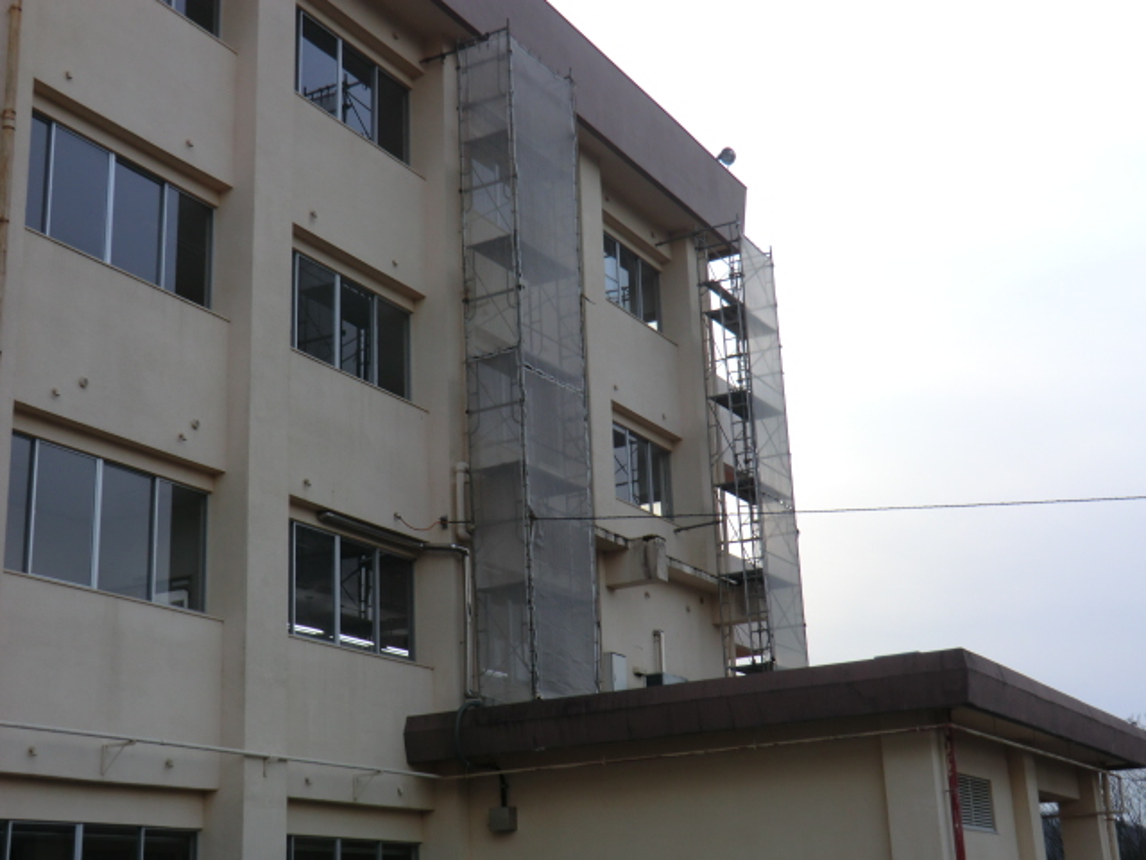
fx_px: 1556
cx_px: 573
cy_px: 430
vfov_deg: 30.9
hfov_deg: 40.4
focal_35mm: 47
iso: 64
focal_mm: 8.4
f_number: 4
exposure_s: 1/125
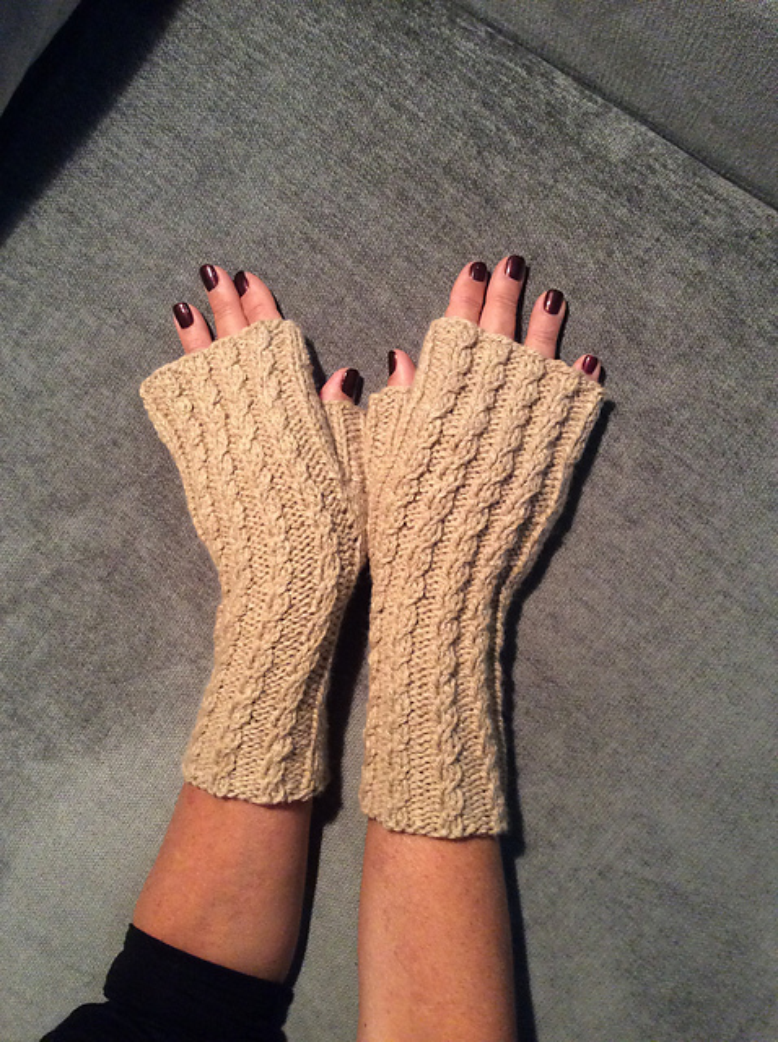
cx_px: 389
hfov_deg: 44.1
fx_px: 962
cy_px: 521
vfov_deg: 56.9
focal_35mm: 32
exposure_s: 1/24
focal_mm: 3.3
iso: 250
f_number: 2.4
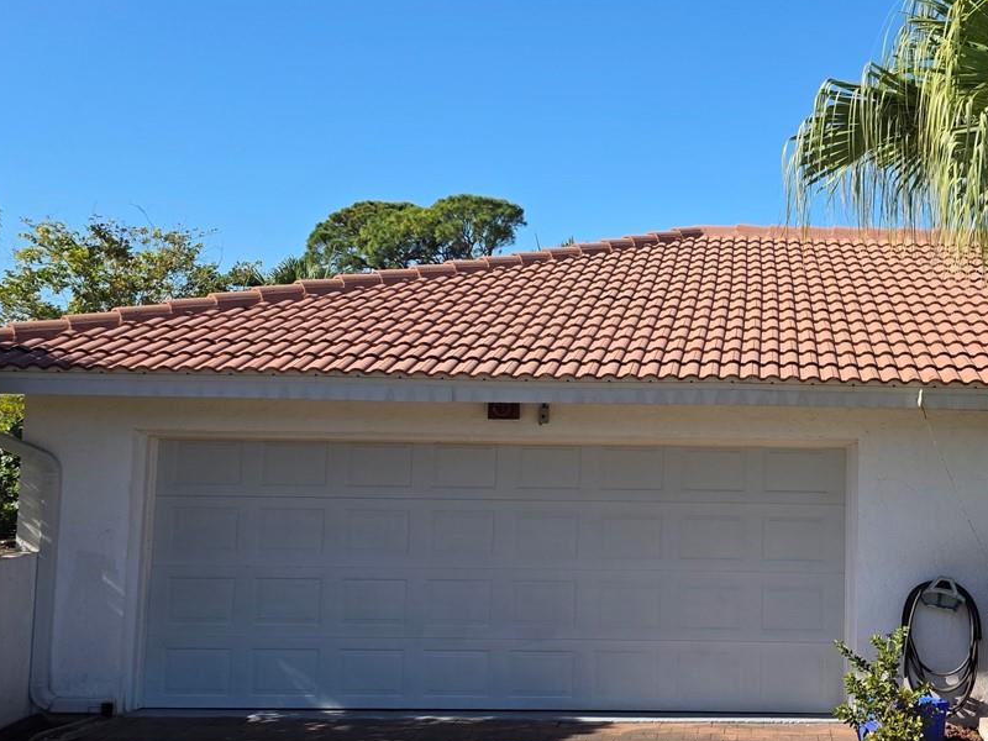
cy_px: 312
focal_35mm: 46
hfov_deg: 39.9
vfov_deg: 31.5
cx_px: 760
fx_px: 1313
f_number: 1.7
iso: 80
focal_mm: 6.3
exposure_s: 1/4650
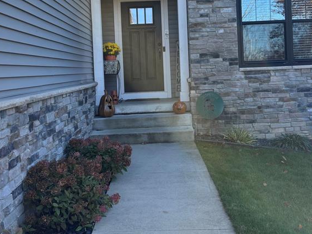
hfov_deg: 40.4
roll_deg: +2.0
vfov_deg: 30.5
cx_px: 161
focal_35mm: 47
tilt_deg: +0.4
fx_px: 424
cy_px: 67
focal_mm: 5.96
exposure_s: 1/662
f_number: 1.6
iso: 50
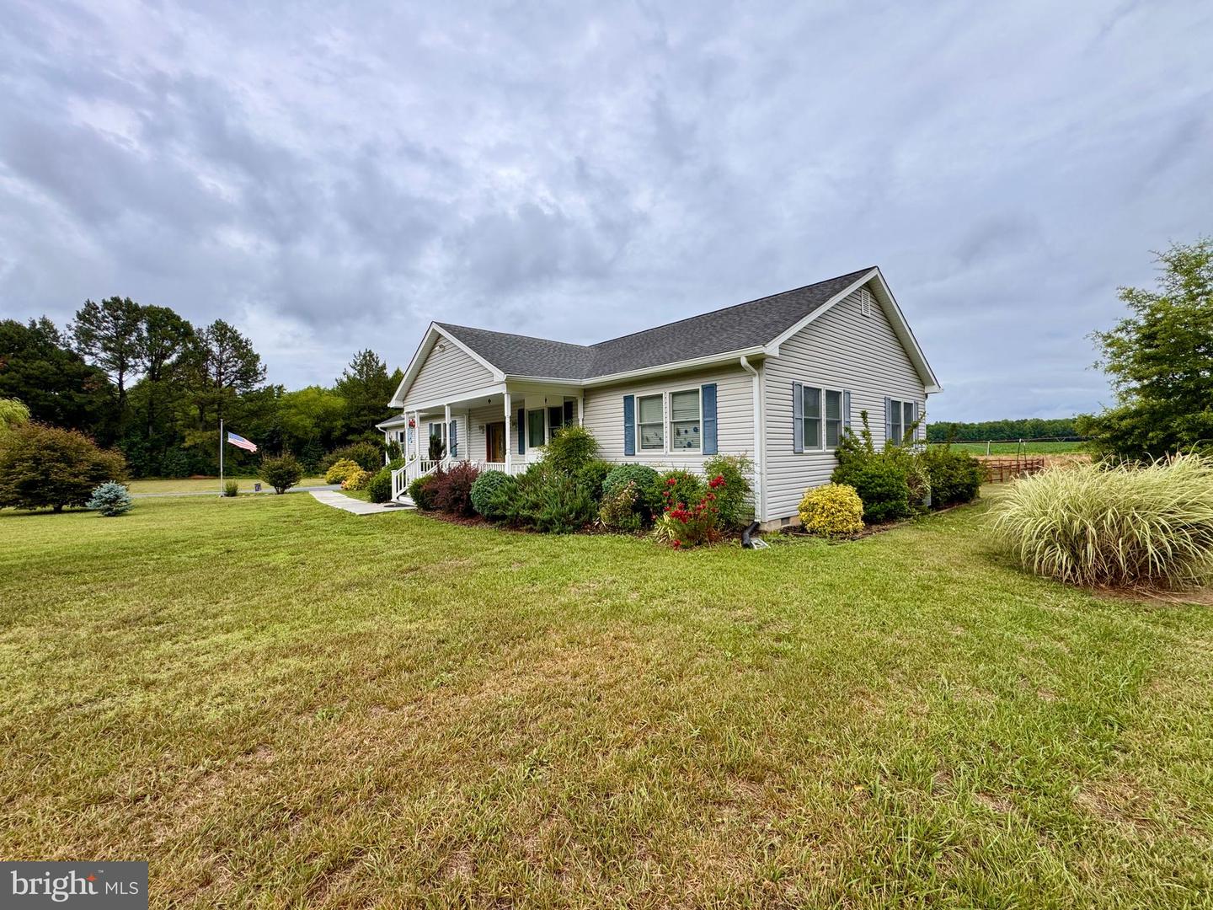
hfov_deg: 102.1
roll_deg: +1.4
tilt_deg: +0.0
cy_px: 455
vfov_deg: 85.7
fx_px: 491
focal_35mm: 14
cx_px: 606
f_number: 2.2
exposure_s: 1/804
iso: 40
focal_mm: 2.22
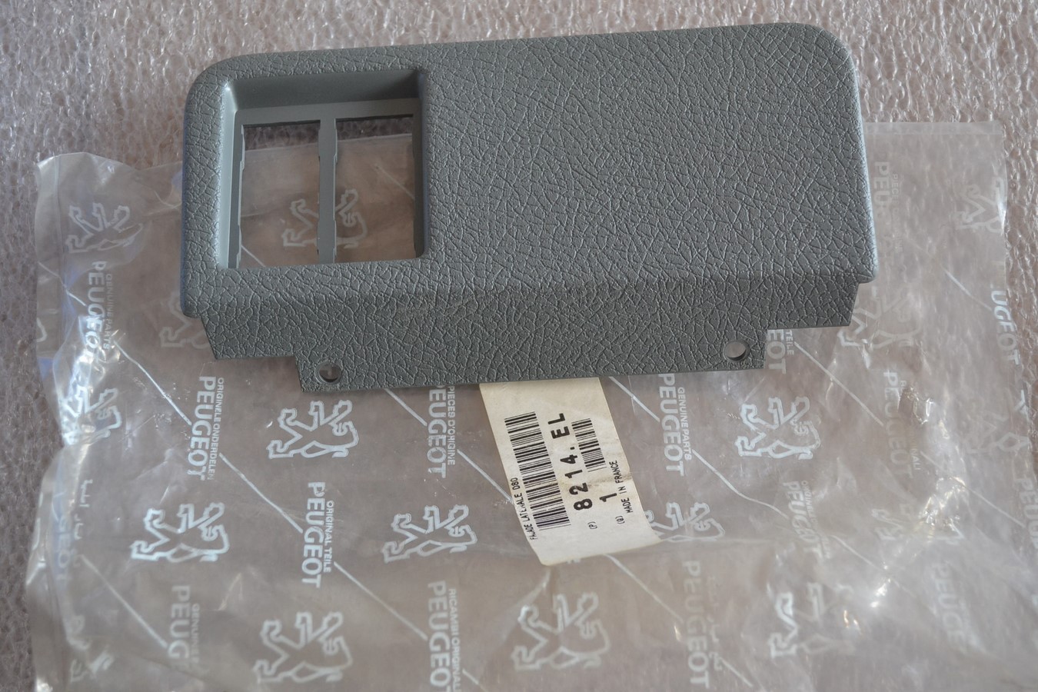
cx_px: 519
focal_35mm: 45
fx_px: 1297
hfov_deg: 43.6
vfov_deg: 29.9
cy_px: 346
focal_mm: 30
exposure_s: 1/60
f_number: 4.5
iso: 720
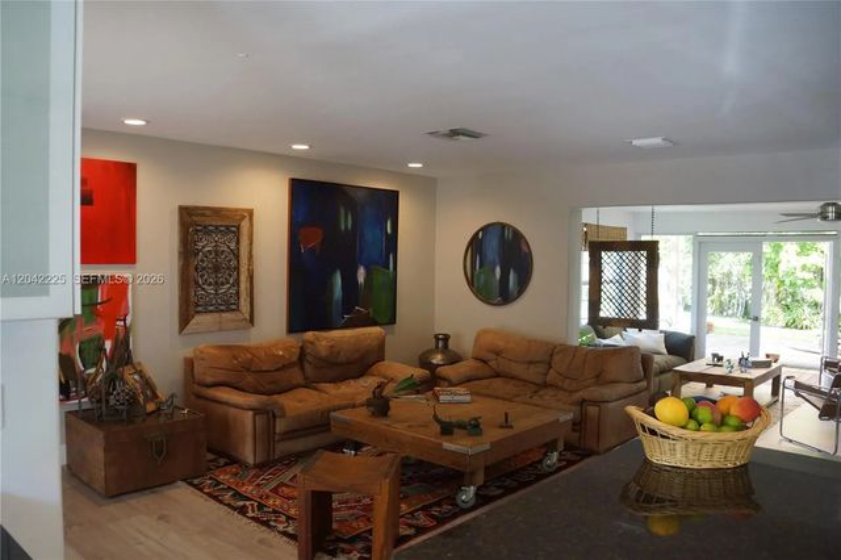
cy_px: 280
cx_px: 420
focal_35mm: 27
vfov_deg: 47.9
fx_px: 630
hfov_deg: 67.4
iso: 640
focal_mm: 18
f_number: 4
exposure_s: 1/160
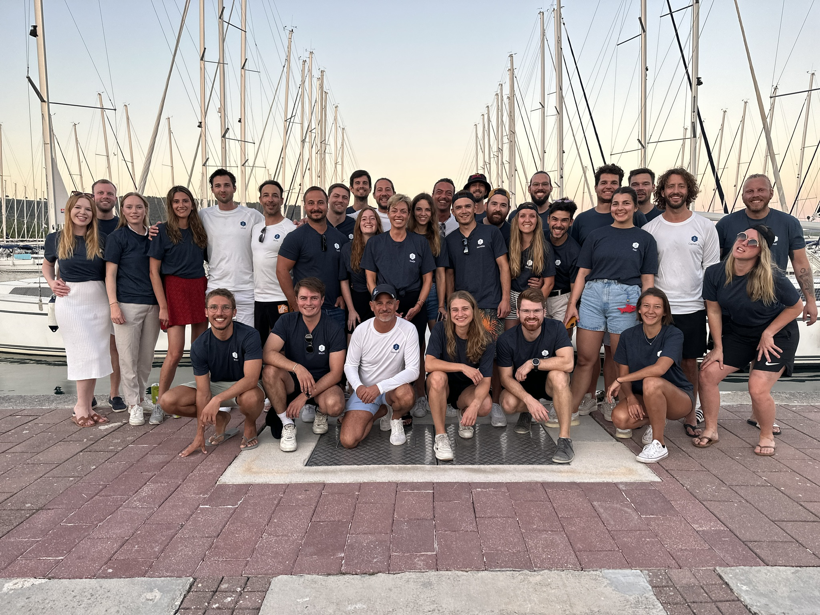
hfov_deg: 71.6
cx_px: 410
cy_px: 308
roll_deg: +0.6
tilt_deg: -6.7
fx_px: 569
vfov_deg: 56.8
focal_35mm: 24
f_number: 1.78
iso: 64
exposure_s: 1/173
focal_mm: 6.86
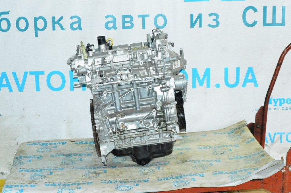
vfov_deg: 16.5
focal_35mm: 82
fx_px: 666
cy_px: 96
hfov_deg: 24.6
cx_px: 146
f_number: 11
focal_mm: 55
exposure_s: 1/200
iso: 6400
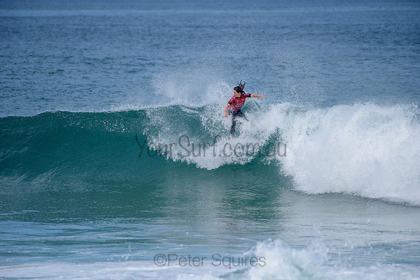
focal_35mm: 500
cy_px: 140
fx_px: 5834
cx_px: 210
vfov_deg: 2.8
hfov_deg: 4.1
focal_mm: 500
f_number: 6.3
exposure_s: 1/2500
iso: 250
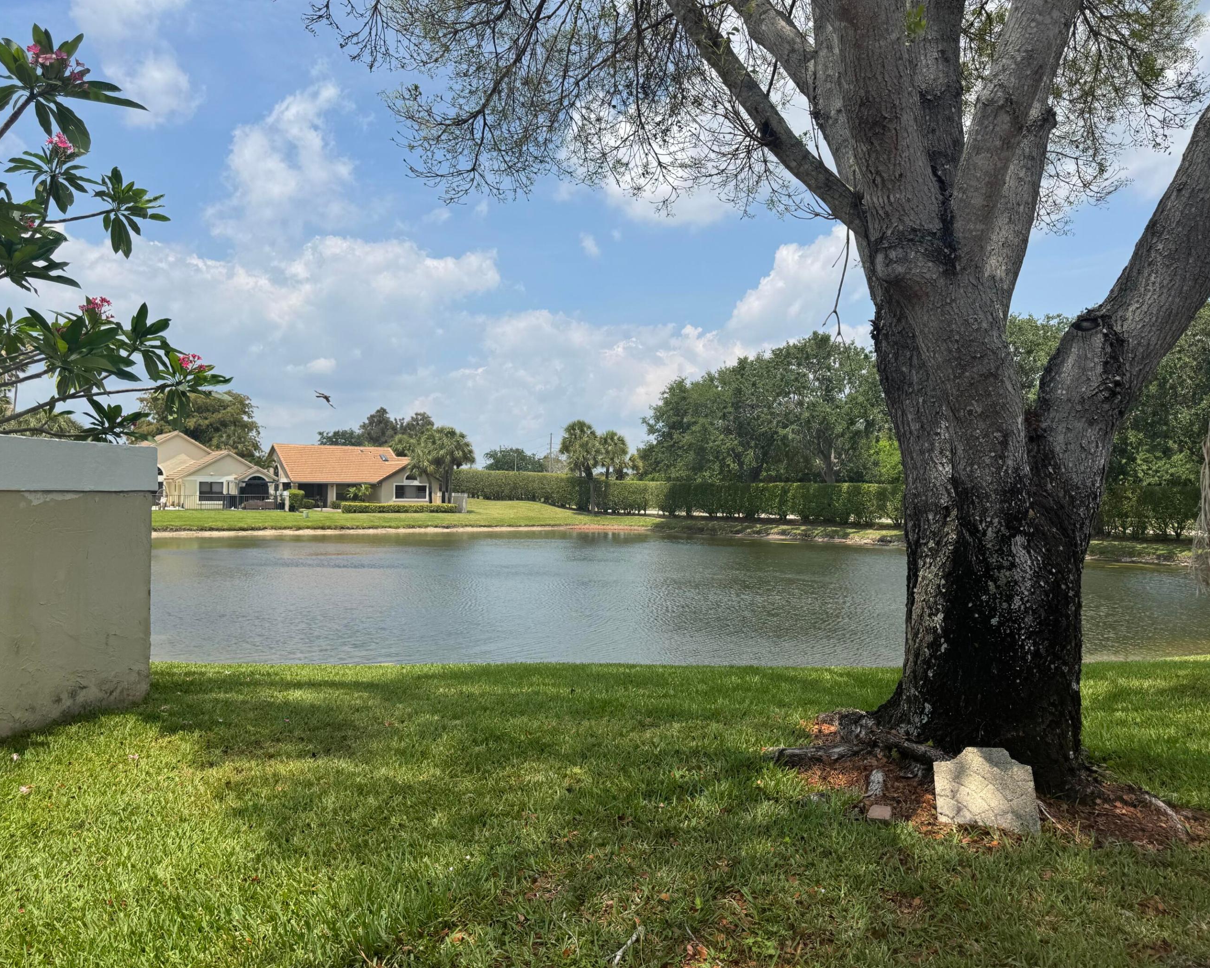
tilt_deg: -0.3
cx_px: 618
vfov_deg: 54.9
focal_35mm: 26
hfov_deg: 66.0
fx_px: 931
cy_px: 496
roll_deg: -0.2
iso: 80
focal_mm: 6.76
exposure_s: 1/5348
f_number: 1.78
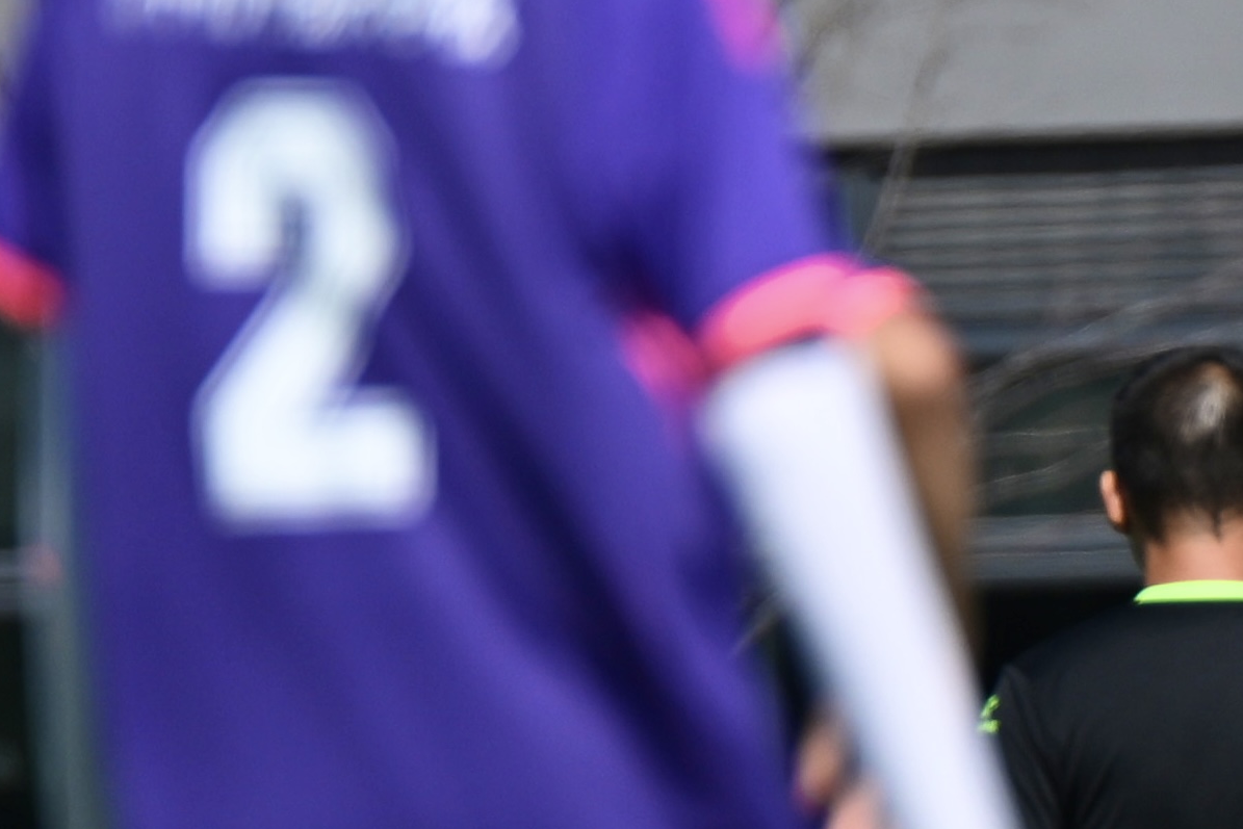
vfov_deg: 1.3
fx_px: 35531
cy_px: 811
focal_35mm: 1029
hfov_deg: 2.0
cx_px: 1887
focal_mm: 200
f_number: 2.8
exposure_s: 1/3200
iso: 100
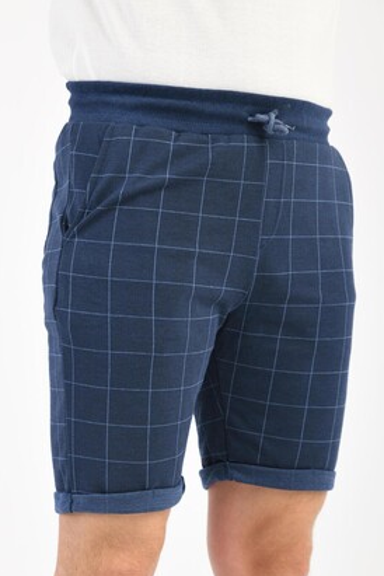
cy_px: 355
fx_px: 1472
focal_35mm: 92
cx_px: 158
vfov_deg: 22.1
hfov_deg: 14.9
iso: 100
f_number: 7.1
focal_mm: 70
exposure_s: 1/160
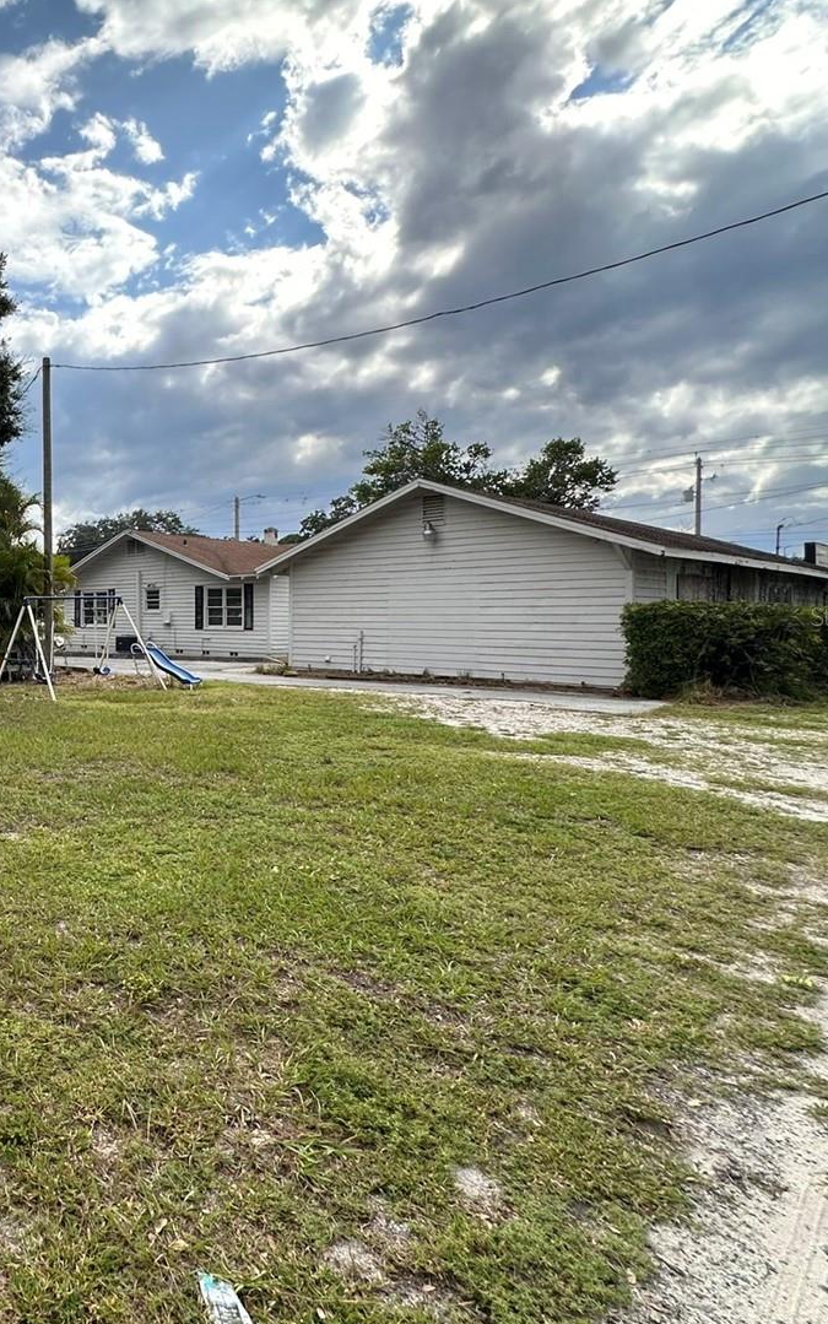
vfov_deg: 79.5
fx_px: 794
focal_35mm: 22
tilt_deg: +1.5
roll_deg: -0.9
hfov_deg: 44.1
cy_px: 616
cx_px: -55
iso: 40
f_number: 2.2
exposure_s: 1/1092
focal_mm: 2.22
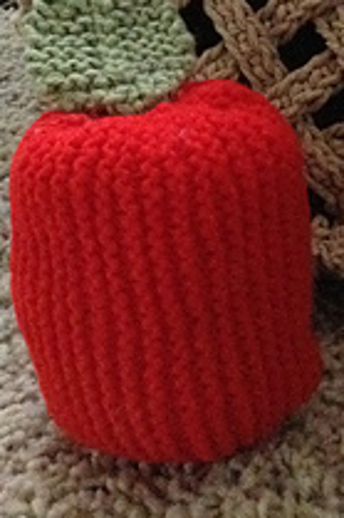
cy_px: 57
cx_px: 273
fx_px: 1177
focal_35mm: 82
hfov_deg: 16.5
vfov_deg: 24.1
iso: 640
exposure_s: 1/15
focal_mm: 3.3
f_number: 2.4
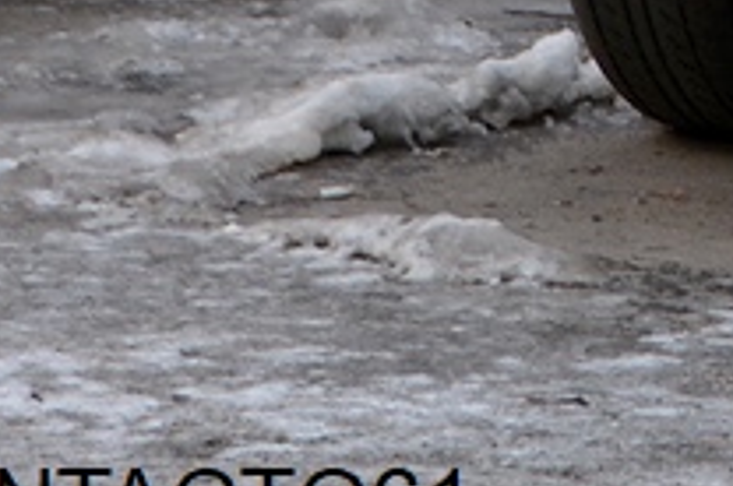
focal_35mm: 537
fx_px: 10917
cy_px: -842
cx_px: 2069
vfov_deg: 2.5
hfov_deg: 3.8
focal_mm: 62
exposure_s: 1/100
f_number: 5
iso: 400
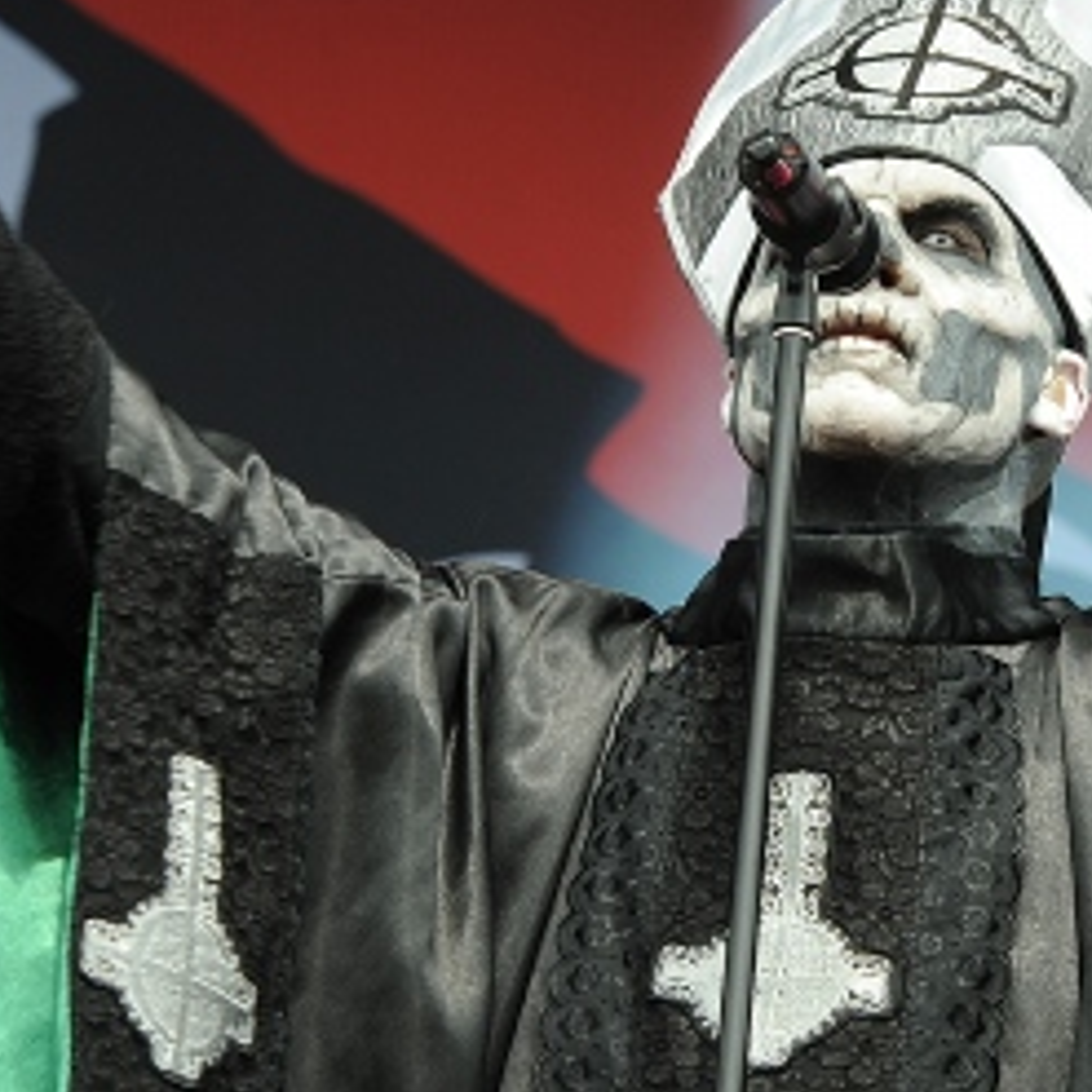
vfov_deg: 5.8
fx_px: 10778
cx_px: 880
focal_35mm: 302
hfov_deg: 5.8
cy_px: 533
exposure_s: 1/250
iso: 250
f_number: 8
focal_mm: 122
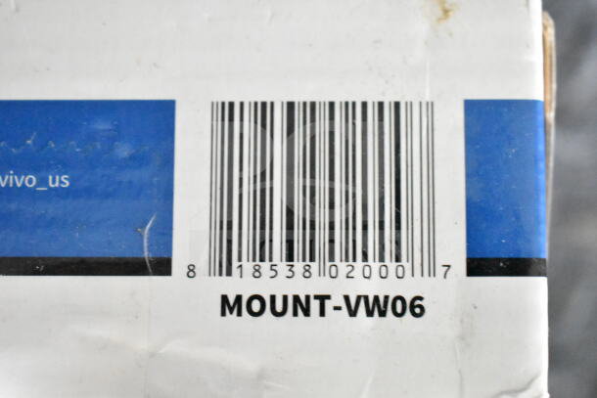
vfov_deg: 21.6
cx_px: 298
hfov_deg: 31.9
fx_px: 1045
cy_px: 199
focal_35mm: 63
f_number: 5
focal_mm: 42
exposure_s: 1/60
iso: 16000
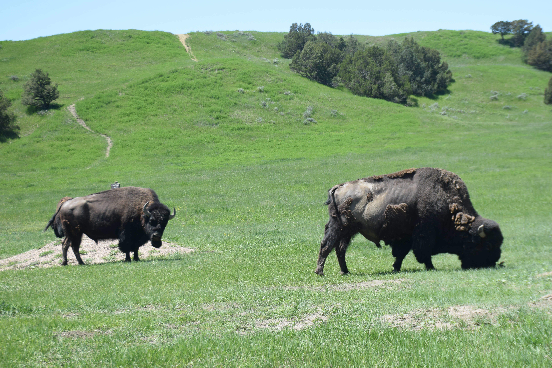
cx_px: 323
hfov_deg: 22.8
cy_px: 164
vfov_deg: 15.4
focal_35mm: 89
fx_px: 1365
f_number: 8
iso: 250
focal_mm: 50
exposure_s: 1/250
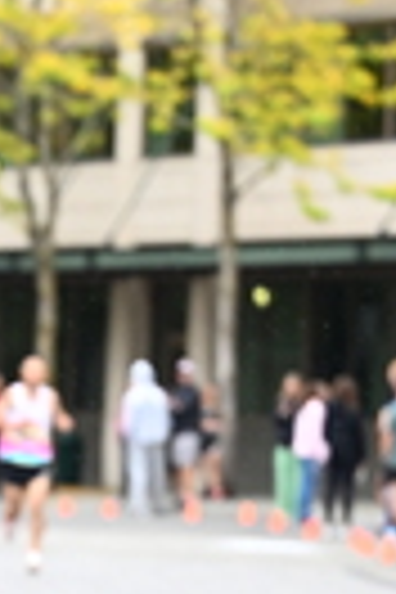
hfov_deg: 3.9
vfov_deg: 5.8
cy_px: 644
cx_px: -151
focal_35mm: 354
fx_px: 5841
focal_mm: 85
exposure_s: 1/1600
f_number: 2.8
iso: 1250
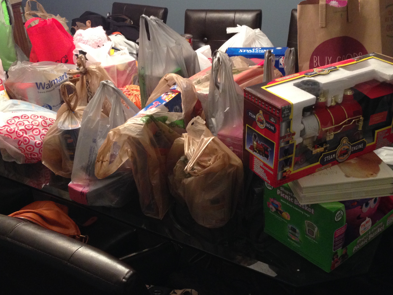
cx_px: 163
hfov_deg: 43.7
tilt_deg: -24.4
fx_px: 488
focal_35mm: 43
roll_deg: +6.4
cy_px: 118
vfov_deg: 33.5
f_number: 2.4
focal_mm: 4.12
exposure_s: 1/20
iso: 250
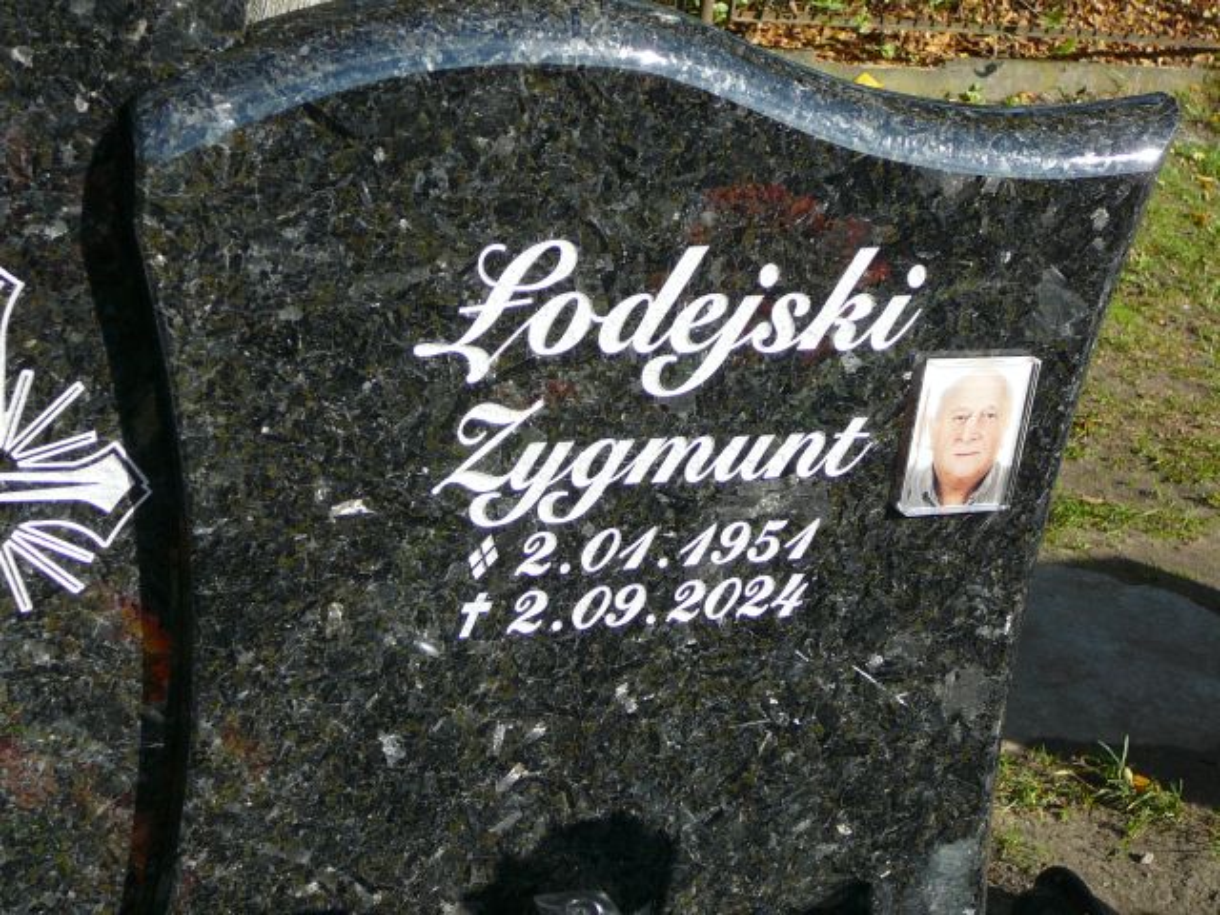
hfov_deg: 32.7
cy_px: 458
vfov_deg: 24.8
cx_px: 610
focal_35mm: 59
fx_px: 2079
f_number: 3.5
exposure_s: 1/500
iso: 80
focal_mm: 8.7
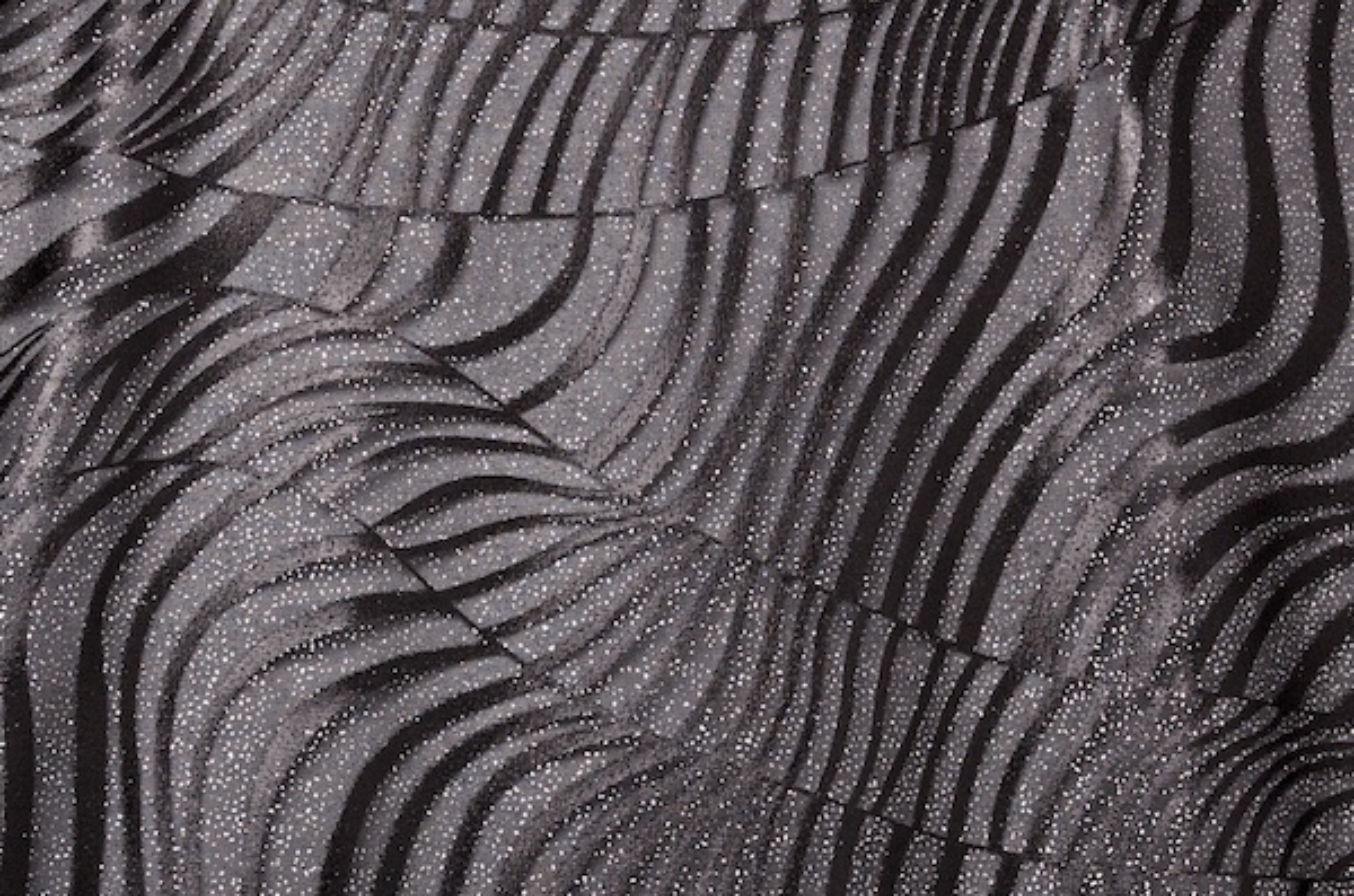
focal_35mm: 78
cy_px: 448
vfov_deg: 17.4
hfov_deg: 26.0
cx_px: 677
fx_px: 2927
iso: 800
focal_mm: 52
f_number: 10
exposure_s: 1/800
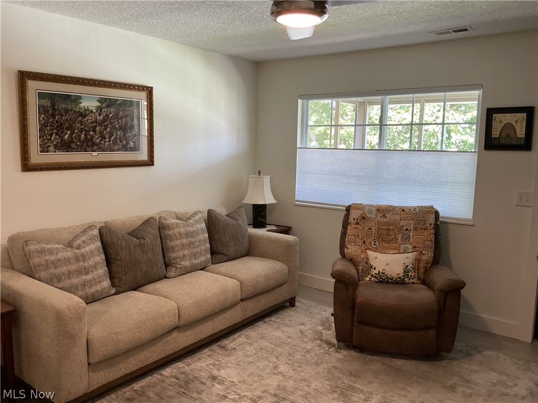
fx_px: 451
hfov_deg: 61.7
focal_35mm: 29
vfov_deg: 48.2
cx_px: 269
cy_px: 202
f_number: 1.8
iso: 100
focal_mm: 3
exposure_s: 1/60
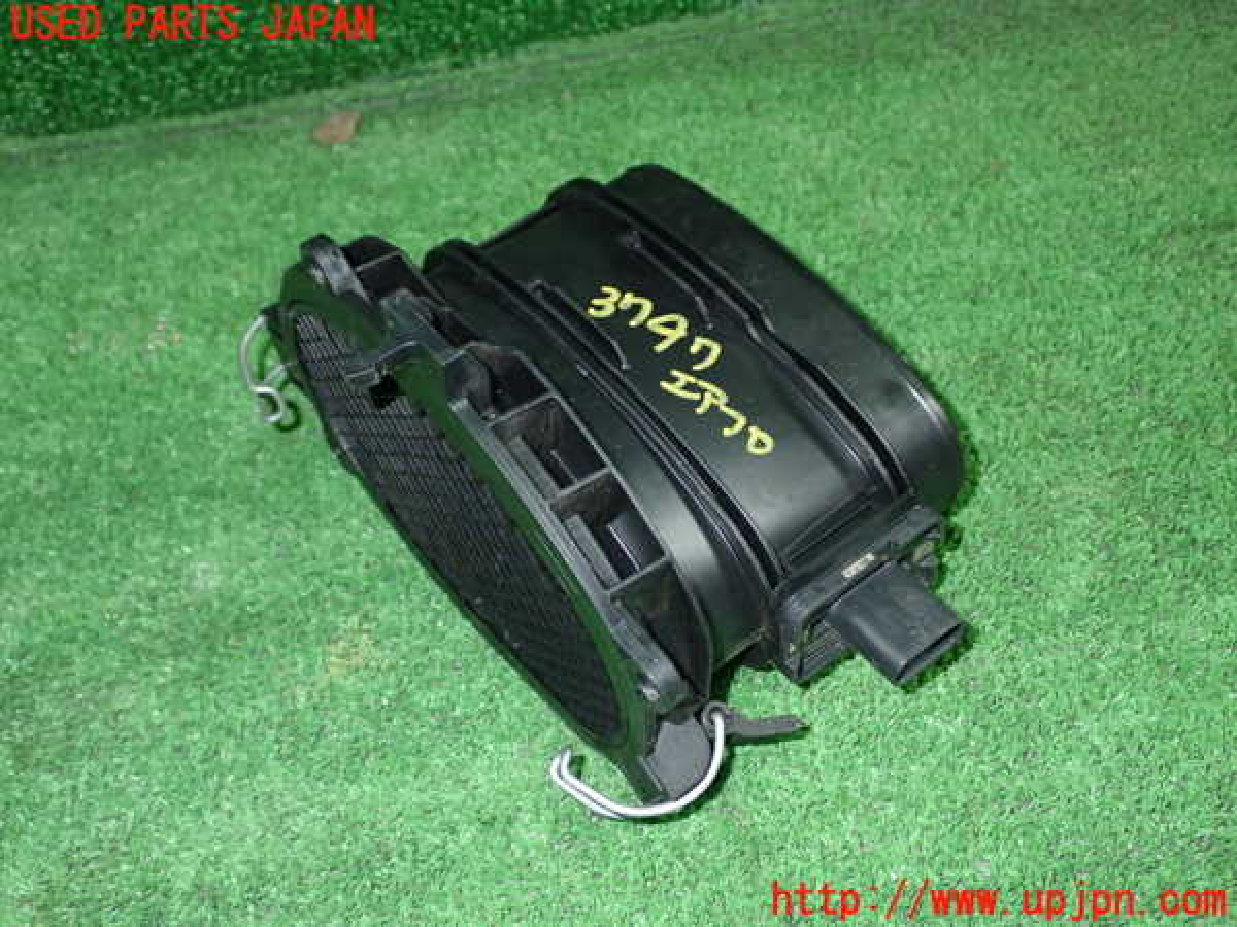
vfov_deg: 35.1
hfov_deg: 45.8
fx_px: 1465
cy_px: 464
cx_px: 618
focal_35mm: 41
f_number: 8
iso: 500
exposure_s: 1/40
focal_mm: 7.31
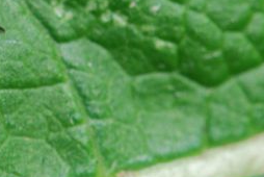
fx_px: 2909
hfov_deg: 5.2
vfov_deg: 3.5
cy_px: -4
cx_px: 23
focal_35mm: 396
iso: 125
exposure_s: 1/125
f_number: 8
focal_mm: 105
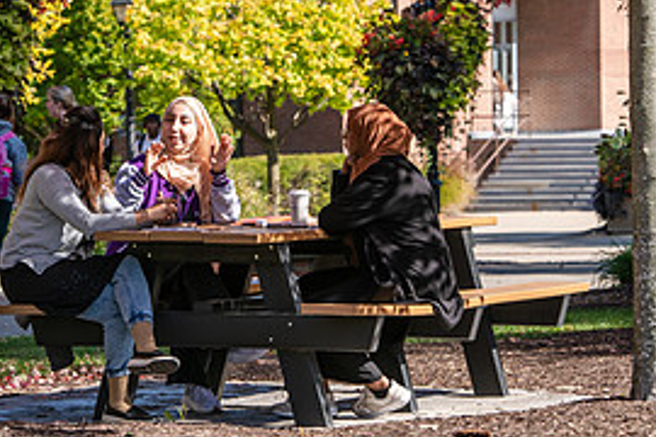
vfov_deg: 5.7
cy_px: 55
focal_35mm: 241
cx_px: 182
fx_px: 4391
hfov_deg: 8.5
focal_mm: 112
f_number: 6.3
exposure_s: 1/250
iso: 160
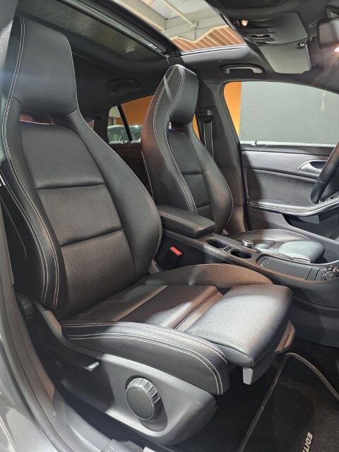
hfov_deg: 58.9
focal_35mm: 23
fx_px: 300
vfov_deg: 73.9
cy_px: 226
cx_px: 170
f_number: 1.7
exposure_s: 1/25
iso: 800
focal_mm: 6.3
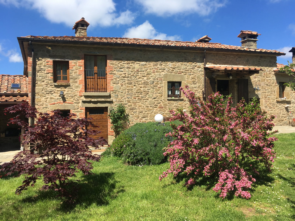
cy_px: 110
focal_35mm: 29
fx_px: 247
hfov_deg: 61.7
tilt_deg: +0.0
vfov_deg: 48.2
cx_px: 148
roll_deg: +1.0
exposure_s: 1/1166
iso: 25
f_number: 2.2
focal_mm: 4.15
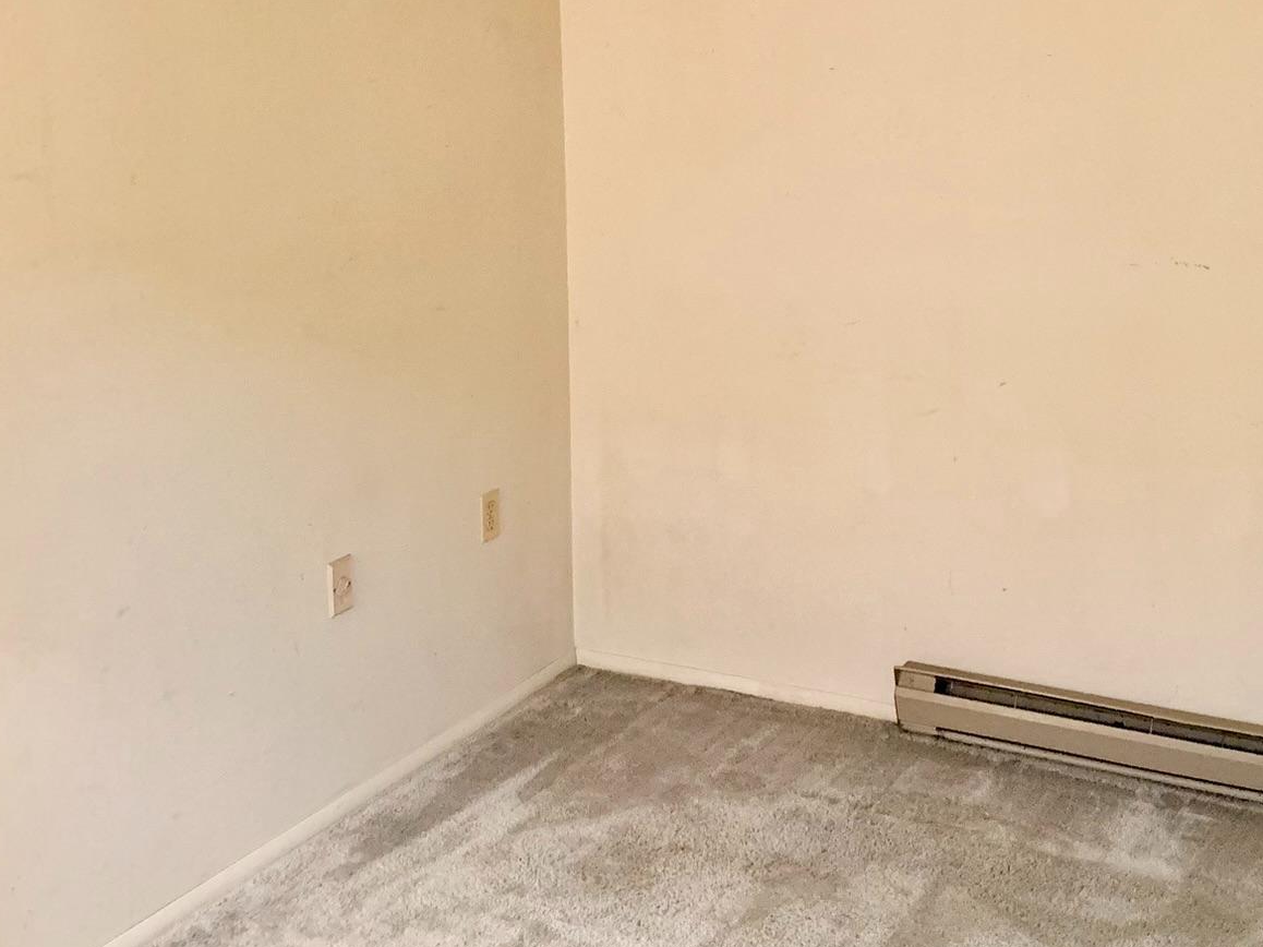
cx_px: 846
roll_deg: +0.2
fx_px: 1678
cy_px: 238
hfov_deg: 40.7
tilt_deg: -6.4
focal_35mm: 46
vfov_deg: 31.0
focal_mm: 4.25
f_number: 1.8
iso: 500
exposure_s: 1/30
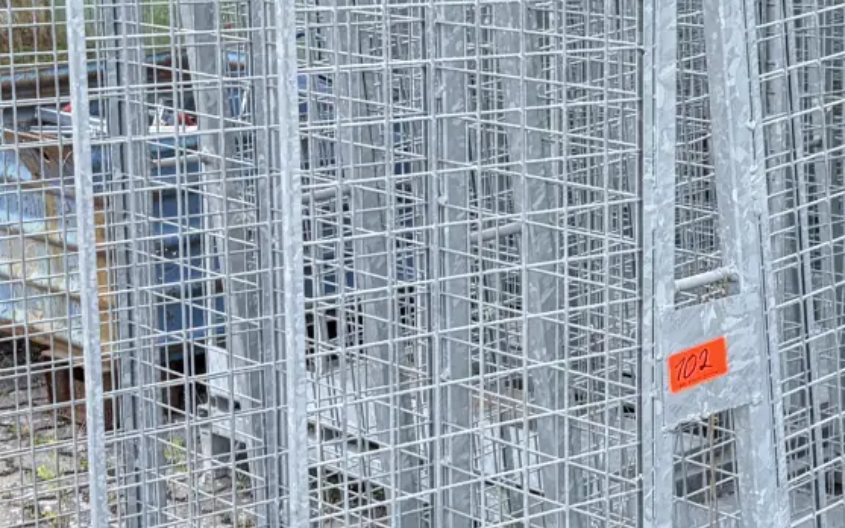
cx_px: 724
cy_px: 299
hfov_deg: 21.5
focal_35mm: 95
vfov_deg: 13.8
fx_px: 2188
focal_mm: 5.96
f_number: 1.6
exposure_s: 1/148
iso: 32
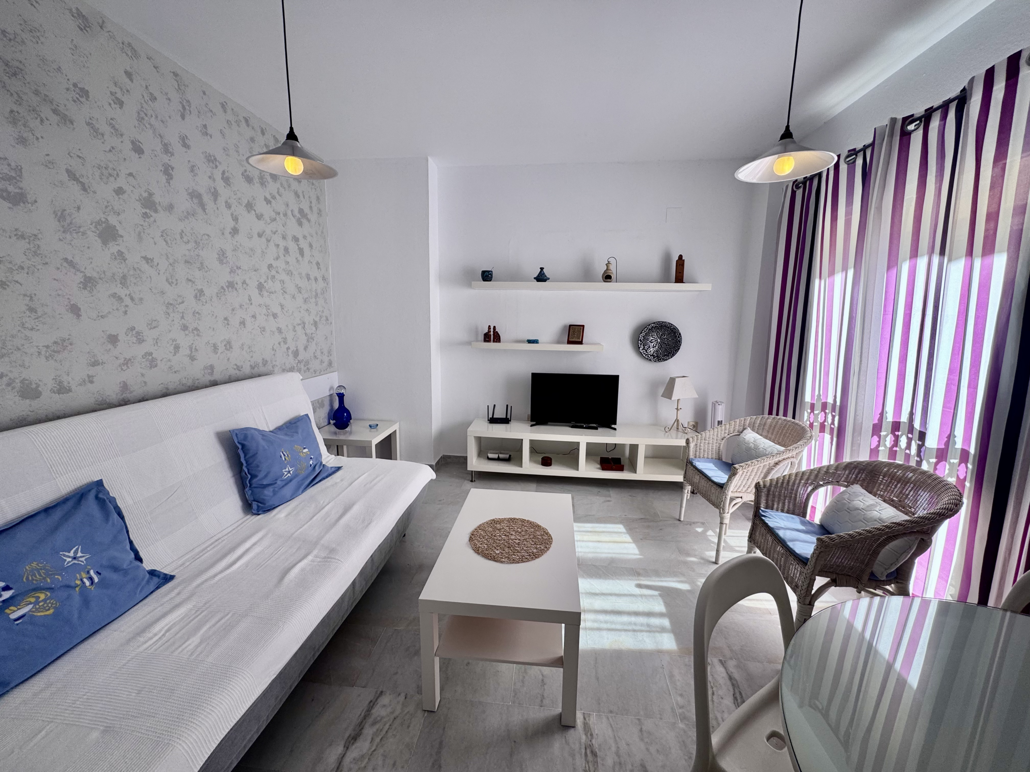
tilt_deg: -8.8
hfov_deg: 102.1
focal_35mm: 14
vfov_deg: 85.7
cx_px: 515
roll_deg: -0.5
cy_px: 386
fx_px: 417
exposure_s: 1/99
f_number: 2.2
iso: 40
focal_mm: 2.22
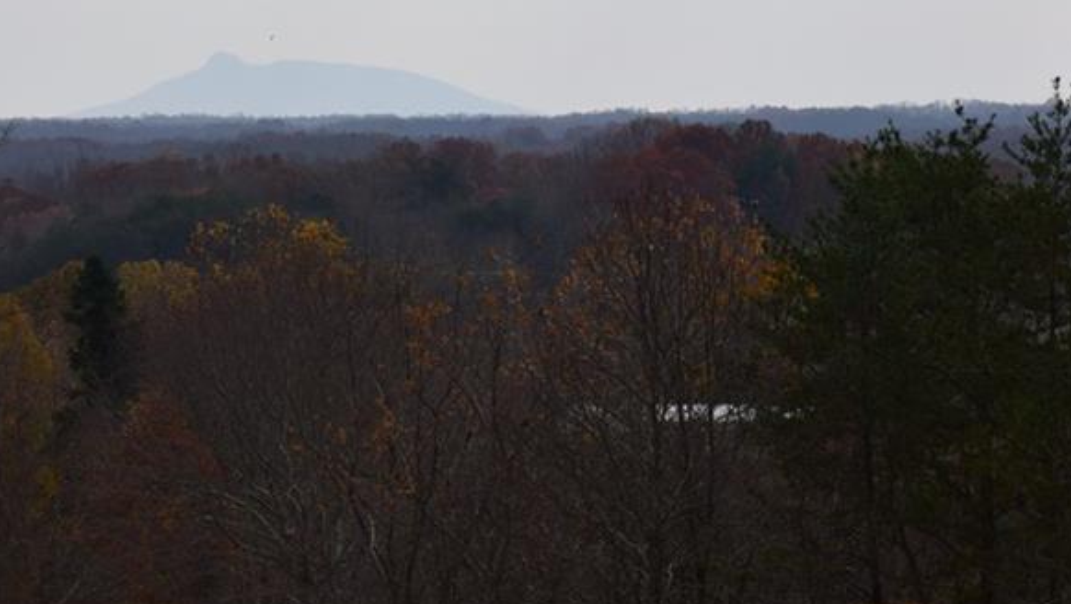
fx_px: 4316
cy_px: 109
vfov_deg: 8.0
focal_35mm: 152
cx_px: 258
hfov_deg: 14.1
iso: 280
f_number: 11
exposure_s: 1/500
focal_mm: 55
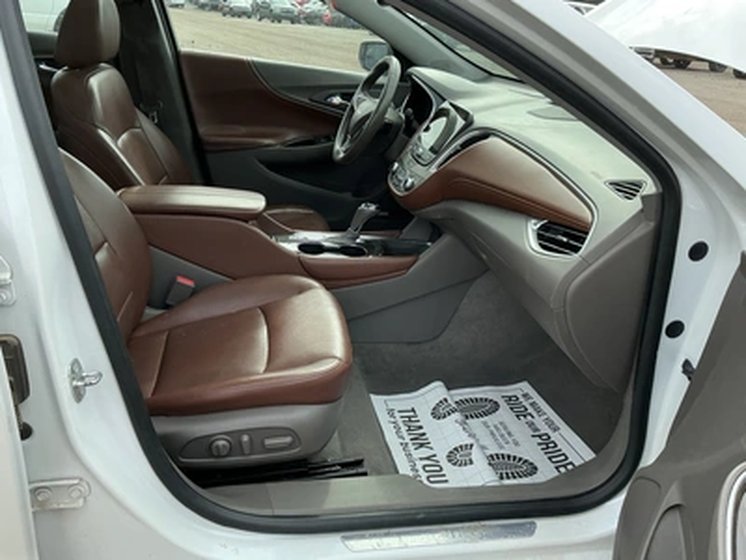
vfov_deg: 49.7
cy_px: 280
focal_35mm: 28
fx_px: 603
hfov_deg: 63.4
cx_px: 373
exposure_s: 1/422
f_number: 1.8
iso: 25
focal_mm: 3
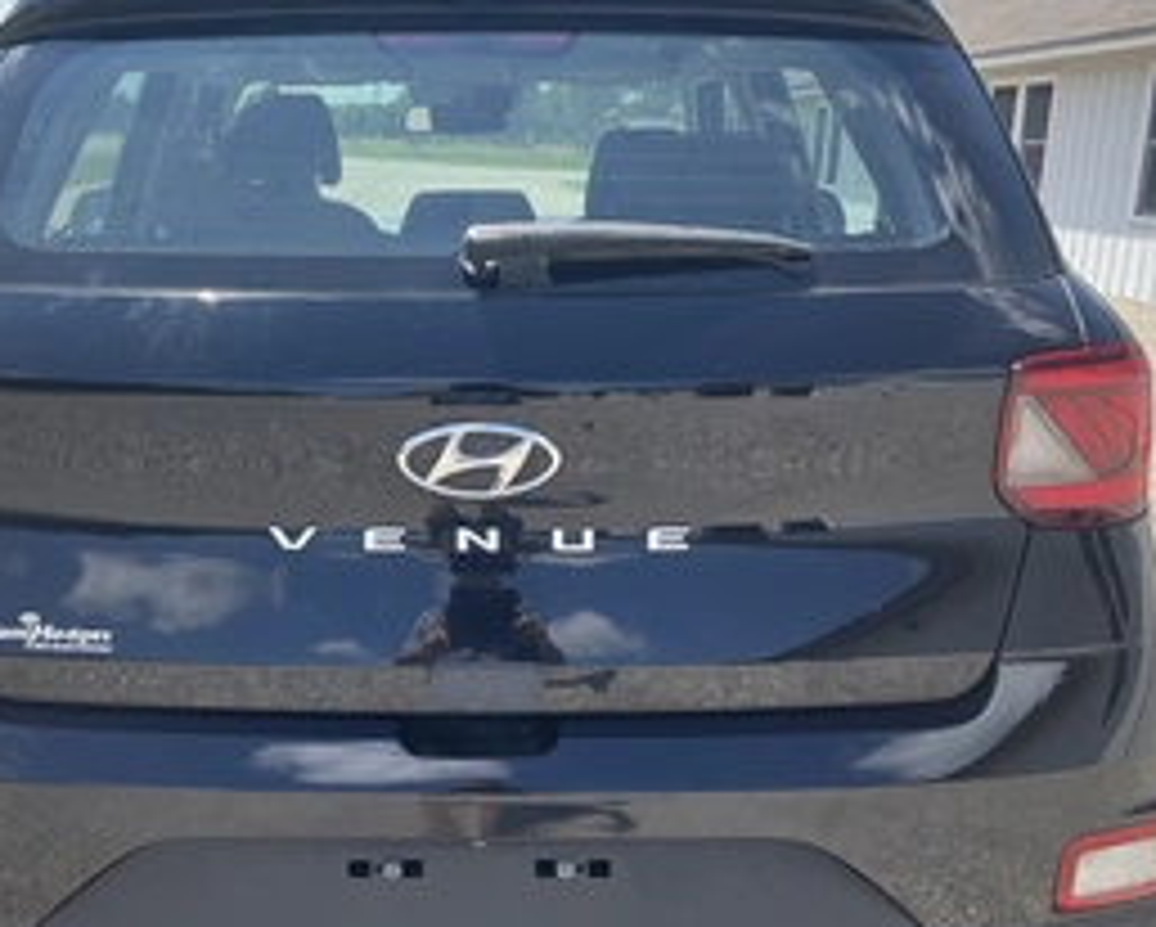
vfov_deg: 34.2
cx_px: 450
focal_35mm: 44
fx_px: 1507
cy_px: 495
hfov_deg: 41.7
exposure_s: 1/719
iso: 25
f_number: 1.8
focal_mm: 3
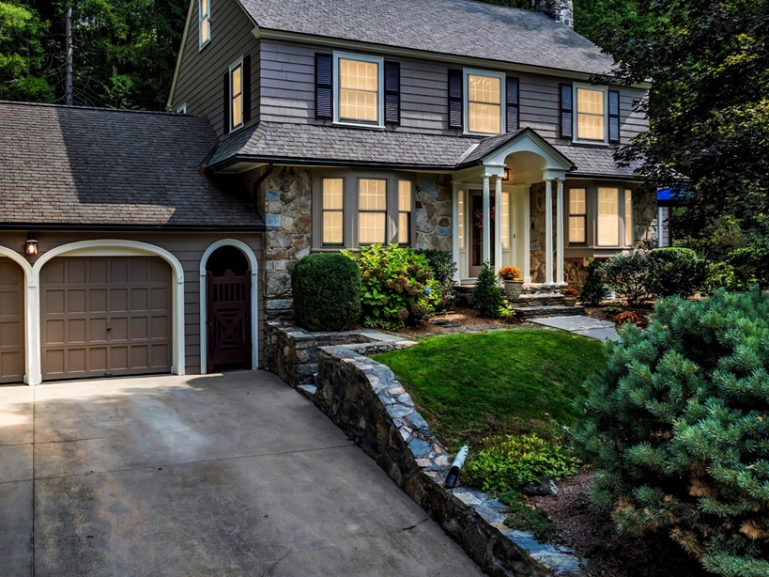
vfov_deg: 46.8
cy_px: 269
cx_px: 309
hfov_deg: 59.5
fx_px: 666
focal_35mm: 30
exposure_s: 1/30
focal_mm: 12.29
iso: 110
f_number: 2.8
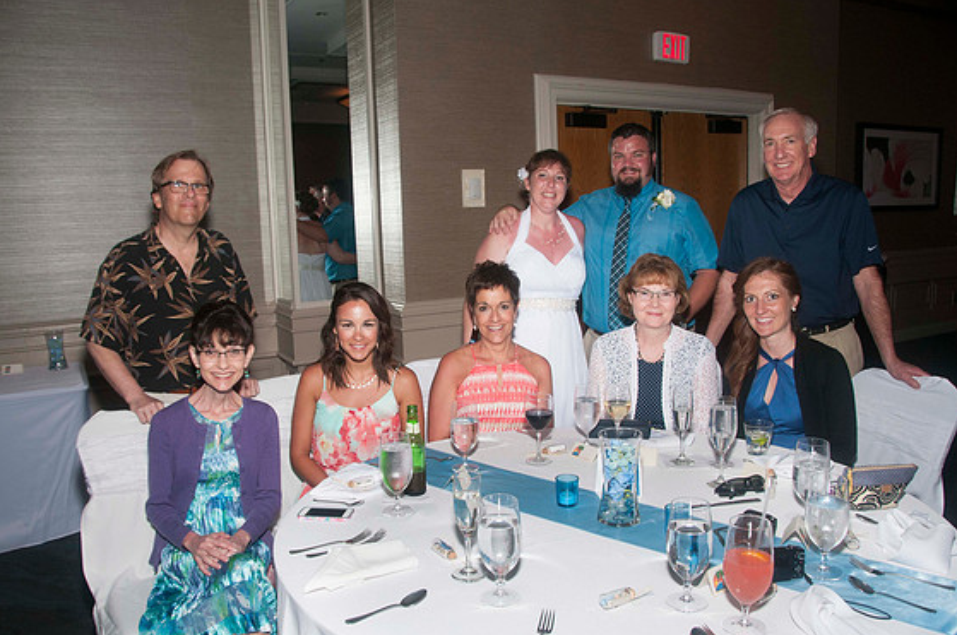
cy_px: 326
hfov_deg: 65.5
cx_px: 466
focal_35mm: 28
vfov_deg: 46.3
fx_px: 743
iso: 400
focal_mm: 18
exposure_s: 1/60
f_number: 5.6
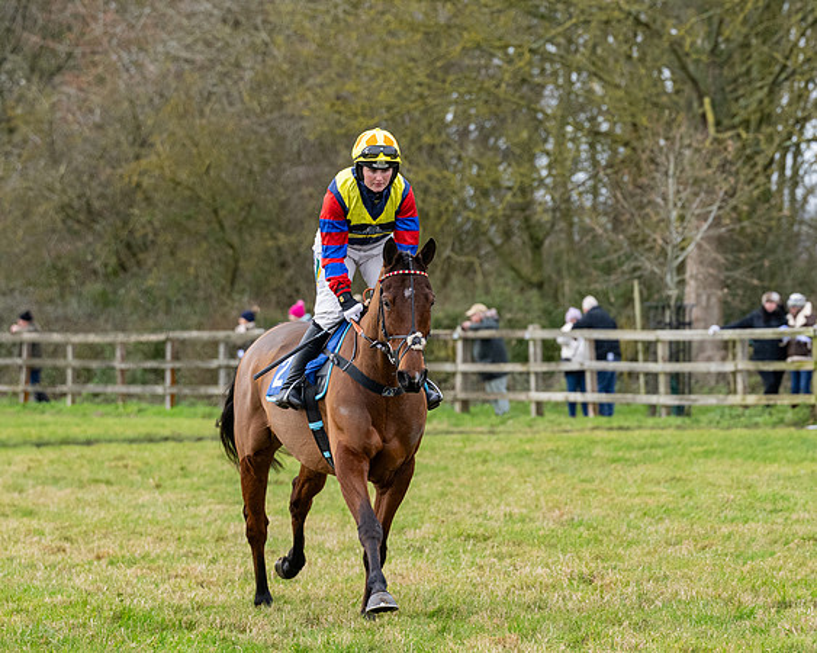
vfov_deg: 6.3
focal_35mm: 245
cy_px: 315
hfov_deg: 7.9
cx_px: 446
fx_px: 5911
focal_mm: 125
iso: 800
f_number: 4
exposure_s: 1/500
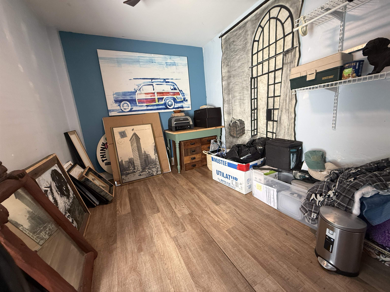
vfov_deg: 85.7
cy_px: 146
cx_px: 195
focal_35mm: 14
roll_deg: +5.3
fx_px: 158
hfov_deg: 102.1
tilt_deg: -10.7
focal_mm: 2.22
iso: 250
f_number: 2.2
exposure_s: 1/60
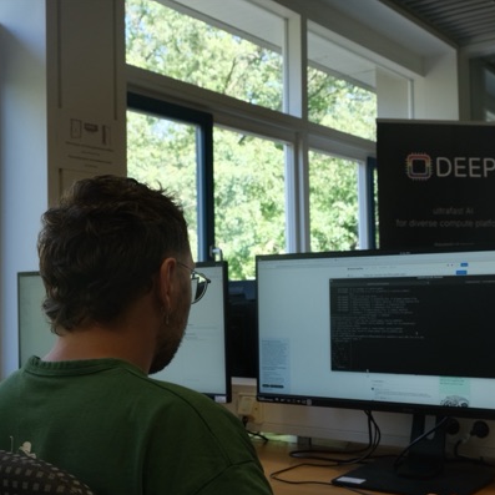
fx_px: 728
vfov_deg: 37.6
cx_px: 274
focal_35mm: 45
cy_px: 248
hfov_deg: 37.5
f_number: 7.1
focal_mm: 23.3
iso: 1600
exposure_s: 1/170
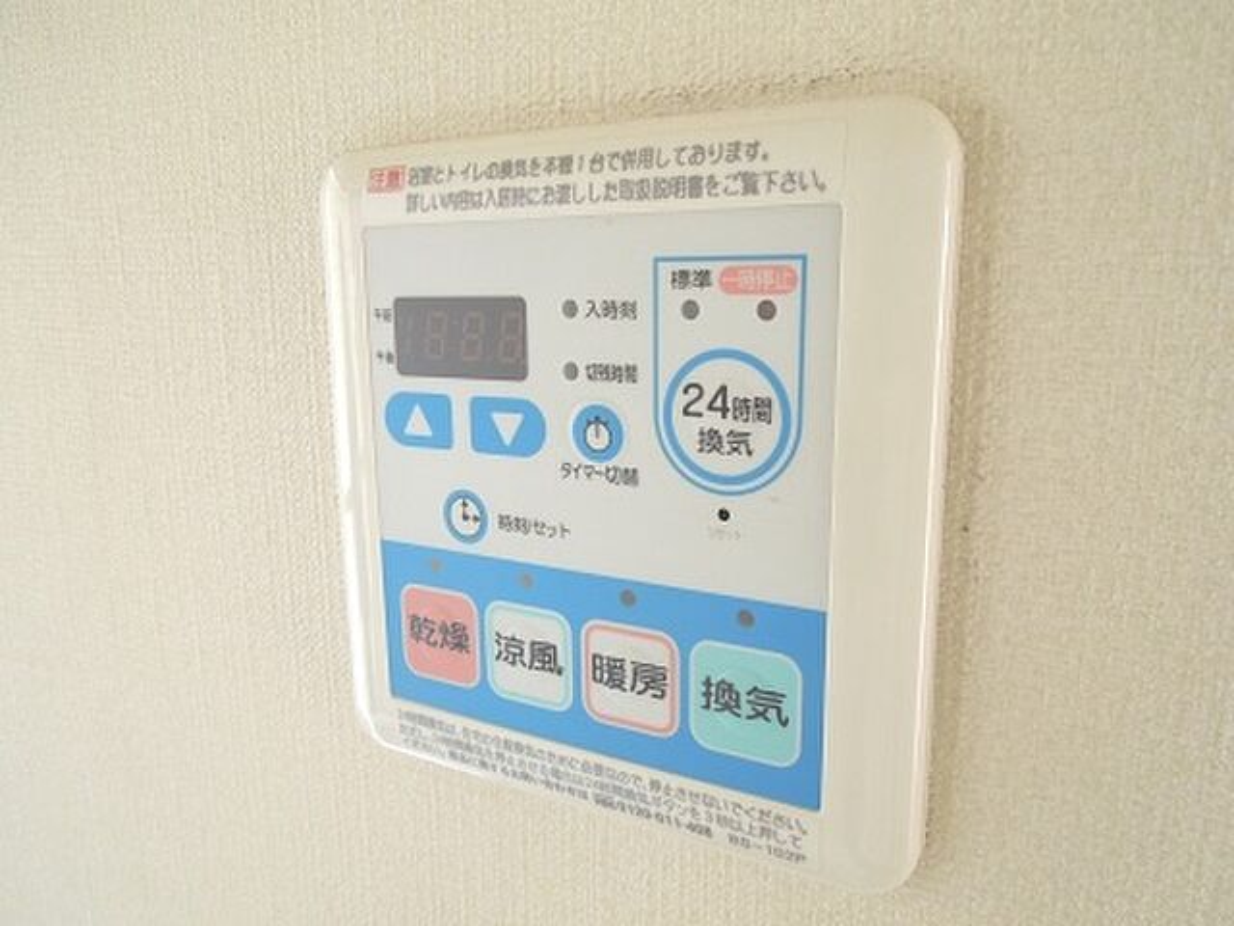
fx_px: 891
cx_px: 617
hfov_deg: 69.4
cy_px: 463
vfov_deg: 54.9
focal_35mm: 25
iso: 400
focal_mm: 4.5
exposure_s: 1/25
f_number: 3.3
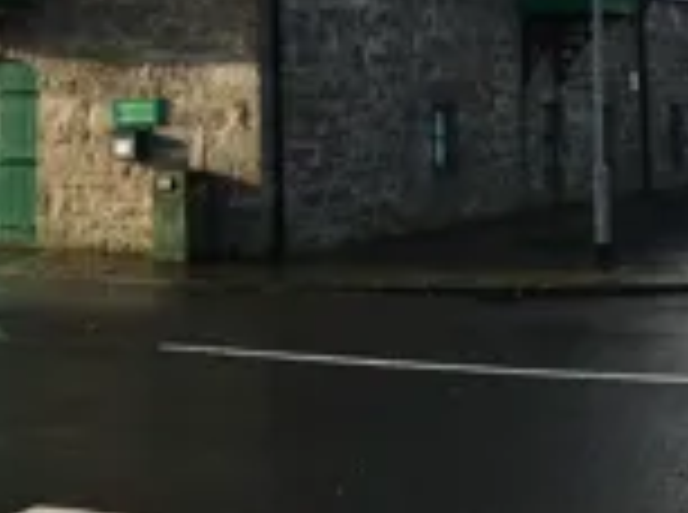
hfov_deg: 25.5
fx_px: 1507
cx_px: 207
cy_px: -18
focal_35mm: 76
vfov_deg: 18.7
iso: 25
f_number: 2.2
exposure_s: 1/754
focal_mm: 4.15
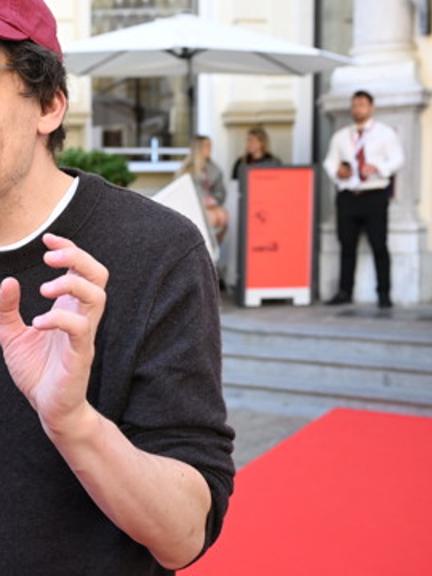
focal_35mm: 59
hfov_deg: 23.7
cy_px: 306
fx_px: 982
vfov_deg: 32.7
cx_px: -5
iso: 1250
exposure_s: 1/800
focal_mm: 32
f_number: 4.5
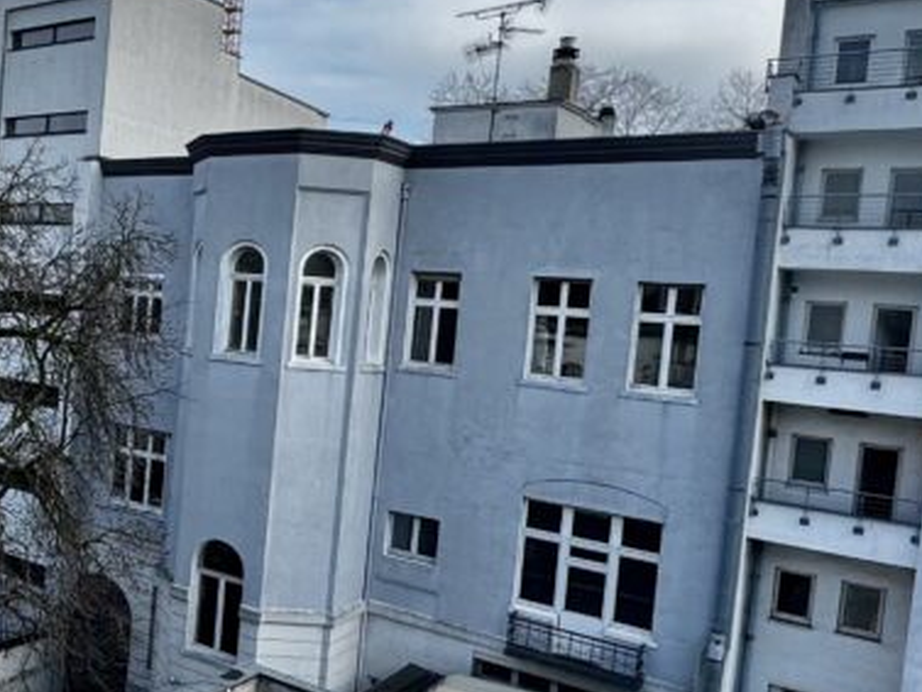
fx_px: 1012
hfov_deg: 40.7
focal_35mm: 38
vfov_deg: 37.7
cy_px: 320
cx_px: -61
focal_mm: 2.22
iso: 50
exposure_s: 1/840
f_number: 2.2
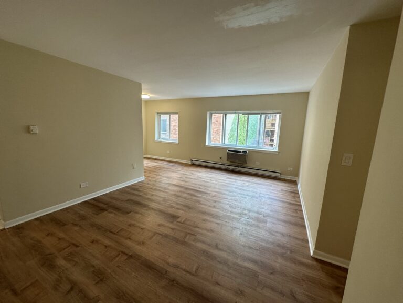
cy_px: 152
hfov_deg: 102.1
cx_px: 202
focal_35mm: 14
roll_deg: -2.0
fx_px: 163
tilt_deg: -9.7
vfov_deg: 85.7
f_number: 2.2
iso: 100
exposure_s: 1/120
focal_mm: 2.22
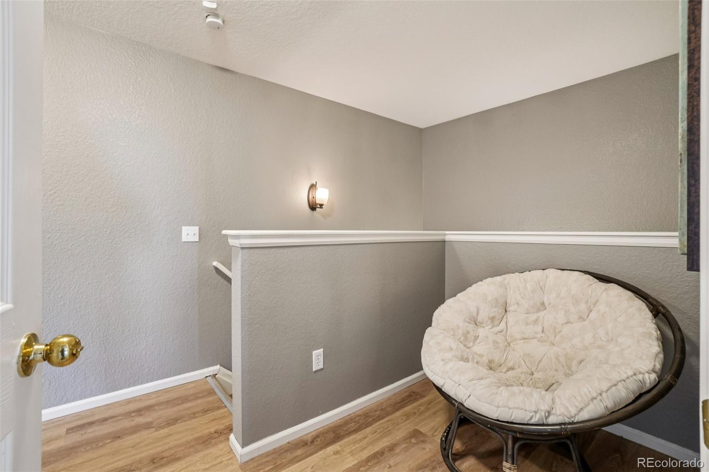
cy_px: 236
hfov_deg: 100.4
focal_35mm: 15
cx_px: 354
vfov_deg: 77.3
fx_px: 295
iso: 400
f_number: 8
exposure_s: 1/4
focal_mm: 10
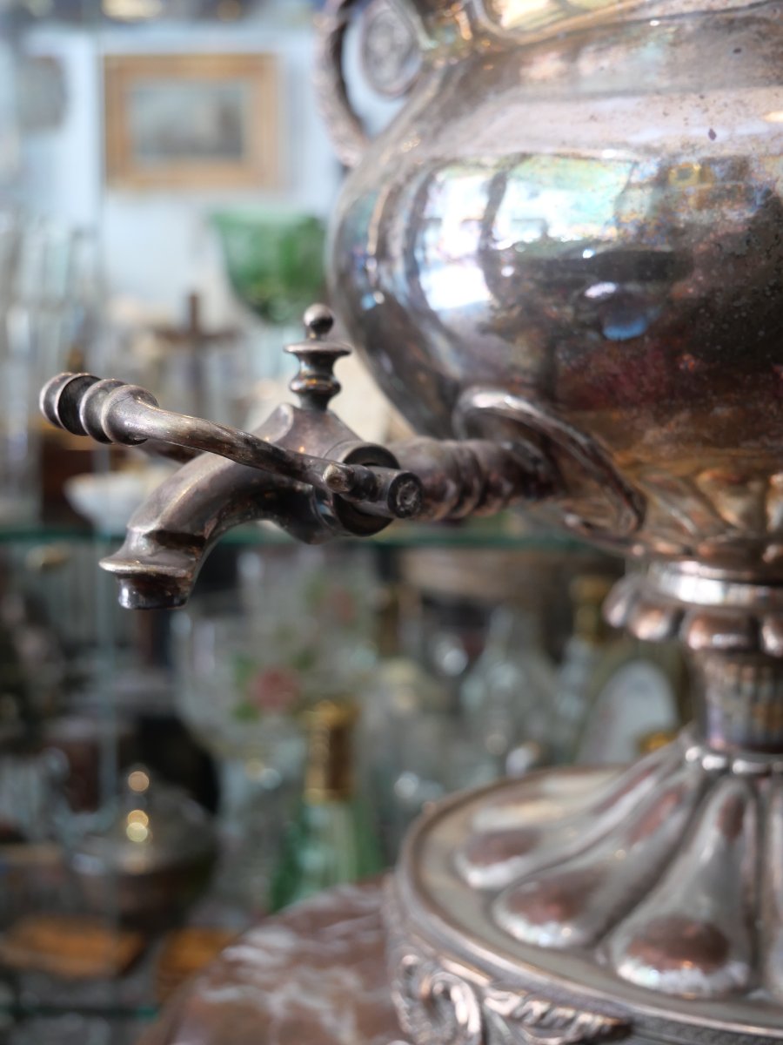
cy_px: 522
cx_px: 392
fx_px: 1327
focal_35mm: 44
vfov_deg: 42.9
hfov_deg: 32.9
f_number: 4.2
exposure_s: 1/60
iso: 640
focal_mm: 22
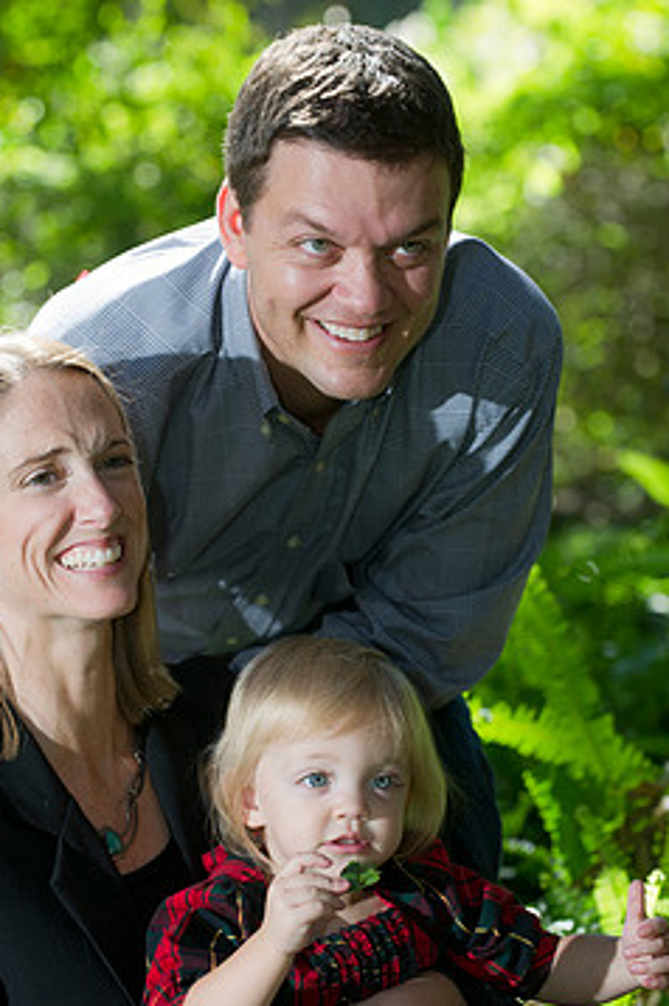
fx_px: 4385
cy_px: 587
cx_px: 266
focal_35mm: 157
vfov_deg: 13.1
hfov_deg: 8.7
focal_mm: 125
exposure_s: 1/160
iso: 250
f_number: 4.5
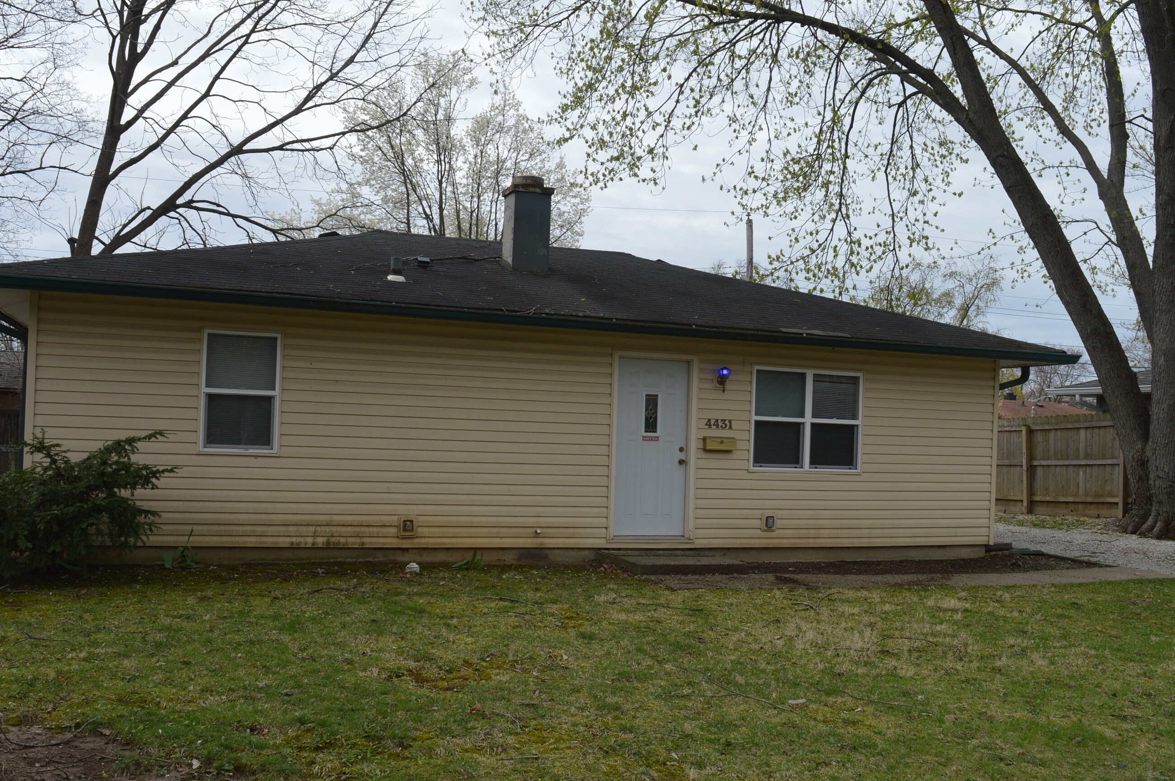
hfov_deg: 58.7
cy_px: 420
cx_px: 601
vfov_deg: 41.0
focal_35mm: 32
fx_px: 1044
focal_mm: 18
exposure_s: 1/250
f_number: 8
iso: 100
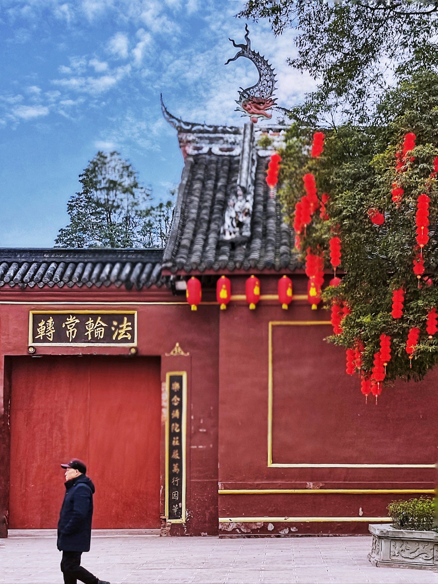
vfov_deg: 73.9
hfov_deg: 58.9
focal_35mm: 23
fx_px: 388
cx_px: 219
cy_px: 292
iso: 50
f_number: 1.9
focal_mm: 8.7
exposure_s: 1/400
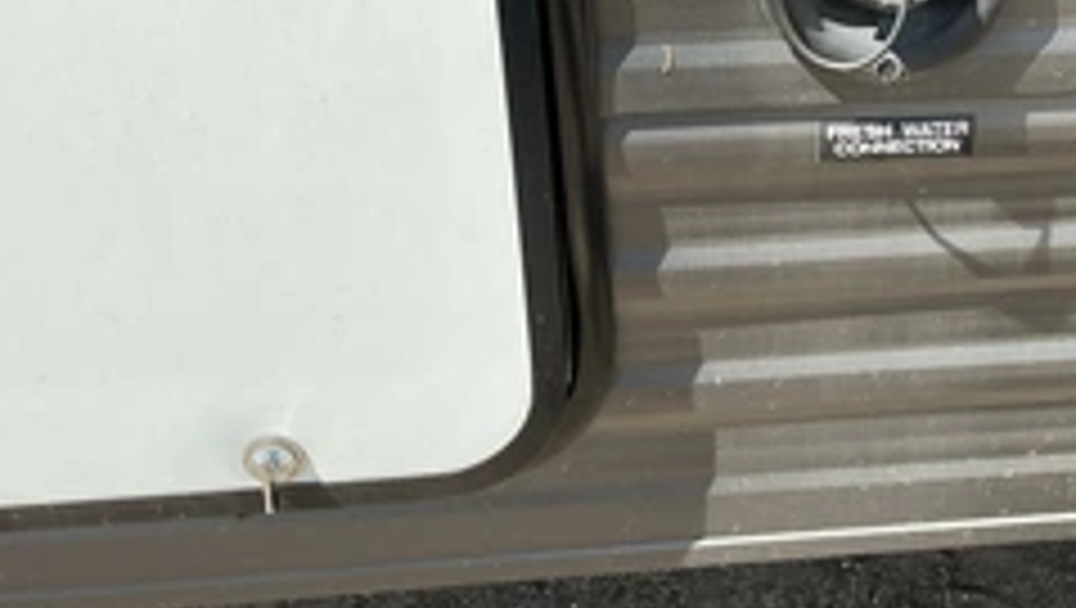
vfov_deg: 22.5
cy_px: -18
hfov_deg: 38.9
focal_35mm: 51
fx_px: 1457
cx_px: 873
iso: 25
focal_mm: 3
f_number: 1.8
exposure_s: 1/657
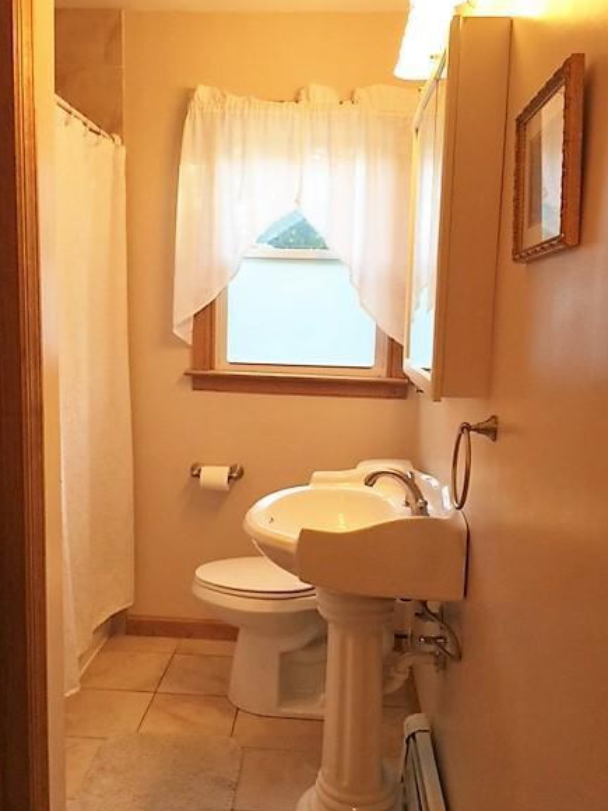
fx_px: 749
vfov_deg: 56.8
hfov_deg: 44.2
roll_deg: -1.2
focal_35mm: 32
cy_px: 422
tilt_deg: -8.8
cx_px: 294
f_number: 2.2
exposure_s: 1/30
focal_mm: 4.15
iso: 40
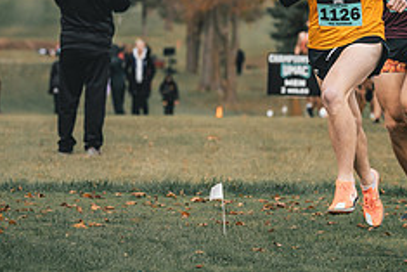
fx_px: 4876
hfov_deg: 4.8
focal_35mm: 431
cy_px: 51
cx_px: 374
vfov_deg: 3.2
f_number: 6.3
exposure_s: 1/1250
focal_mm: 174
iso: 400
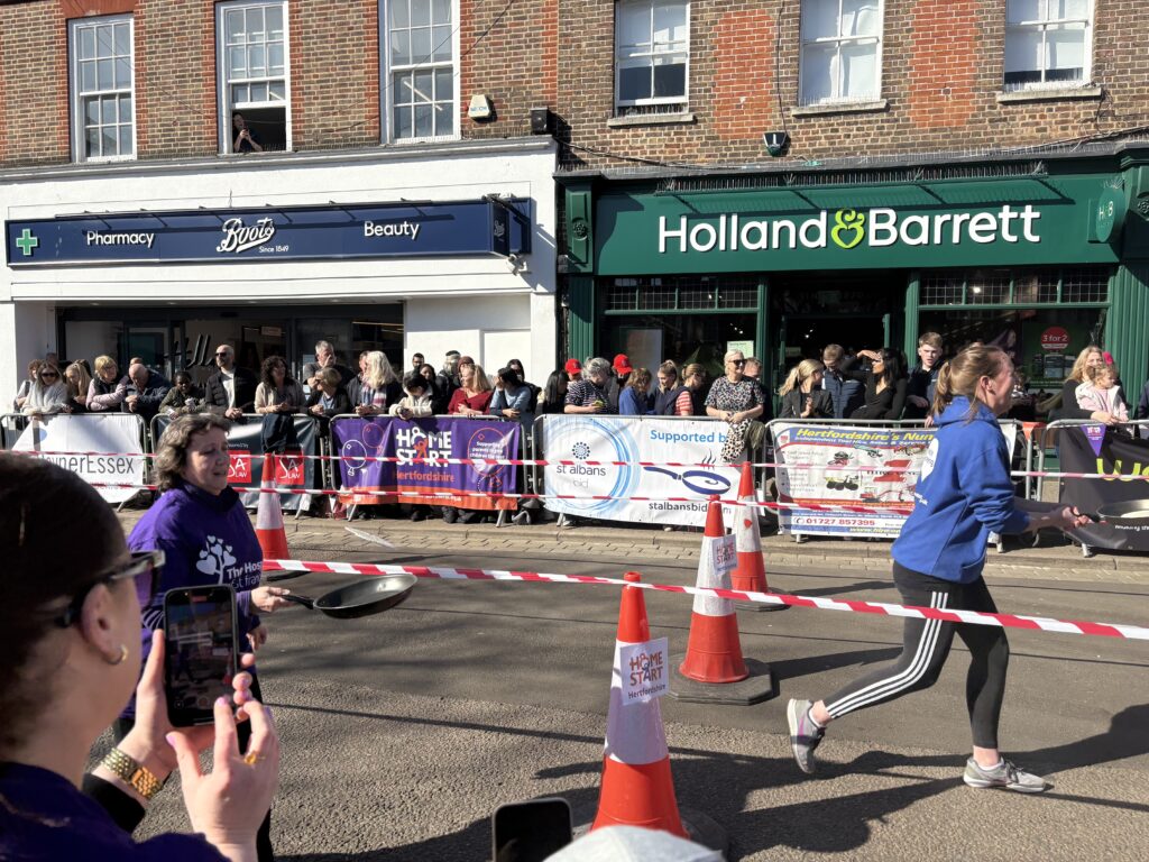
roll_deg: -0.2
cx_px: 574
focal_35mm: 26
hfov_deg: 67.3
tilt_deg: -2.8
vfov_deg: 53.1
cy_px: 431
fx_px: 863
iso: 50
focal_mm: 5.96
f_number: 1.6
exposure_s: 1/3279
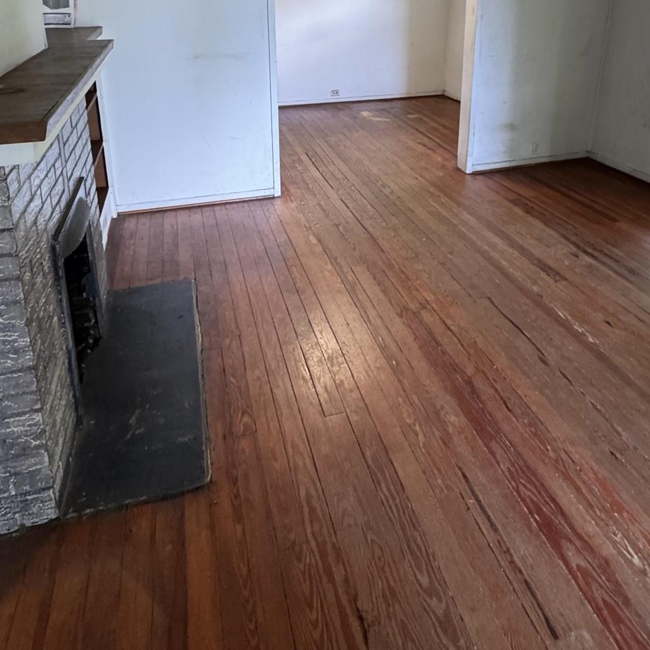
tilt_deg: -13.3
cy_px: 110
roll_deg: +0.1
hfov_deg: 60.8
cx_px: 357
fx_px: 552
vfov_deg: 55.6
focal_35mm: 26
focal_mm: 2.22
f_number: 2.2
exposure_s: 1/60
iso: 640
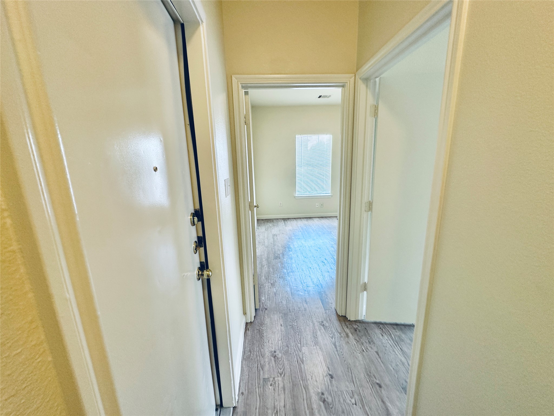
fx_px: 224
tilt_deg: -11.7
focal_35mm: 14
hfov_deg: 102.1
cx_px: 277
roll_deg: +1.7
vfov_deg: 85.7
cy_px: 208
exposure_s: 1/60
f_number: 2.2
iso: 160
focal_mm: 2.22
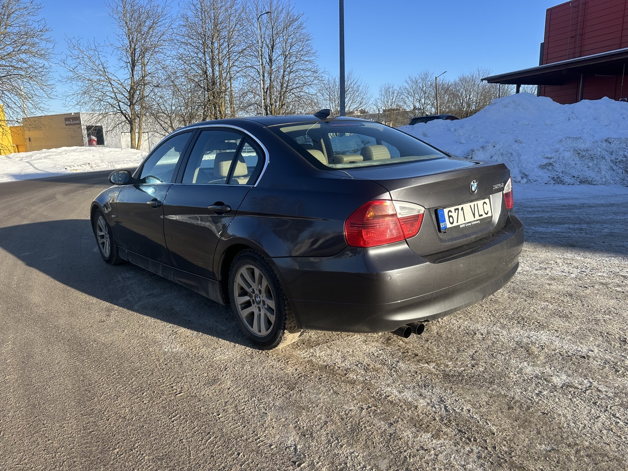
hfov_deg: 71.6
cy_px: 236
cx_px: 314
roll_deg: +2.7
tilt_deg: -15.4
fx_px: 435
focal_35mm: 24
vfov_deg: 56.8
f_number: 1.78
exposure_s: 1/2809
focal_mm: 6.86
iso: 80
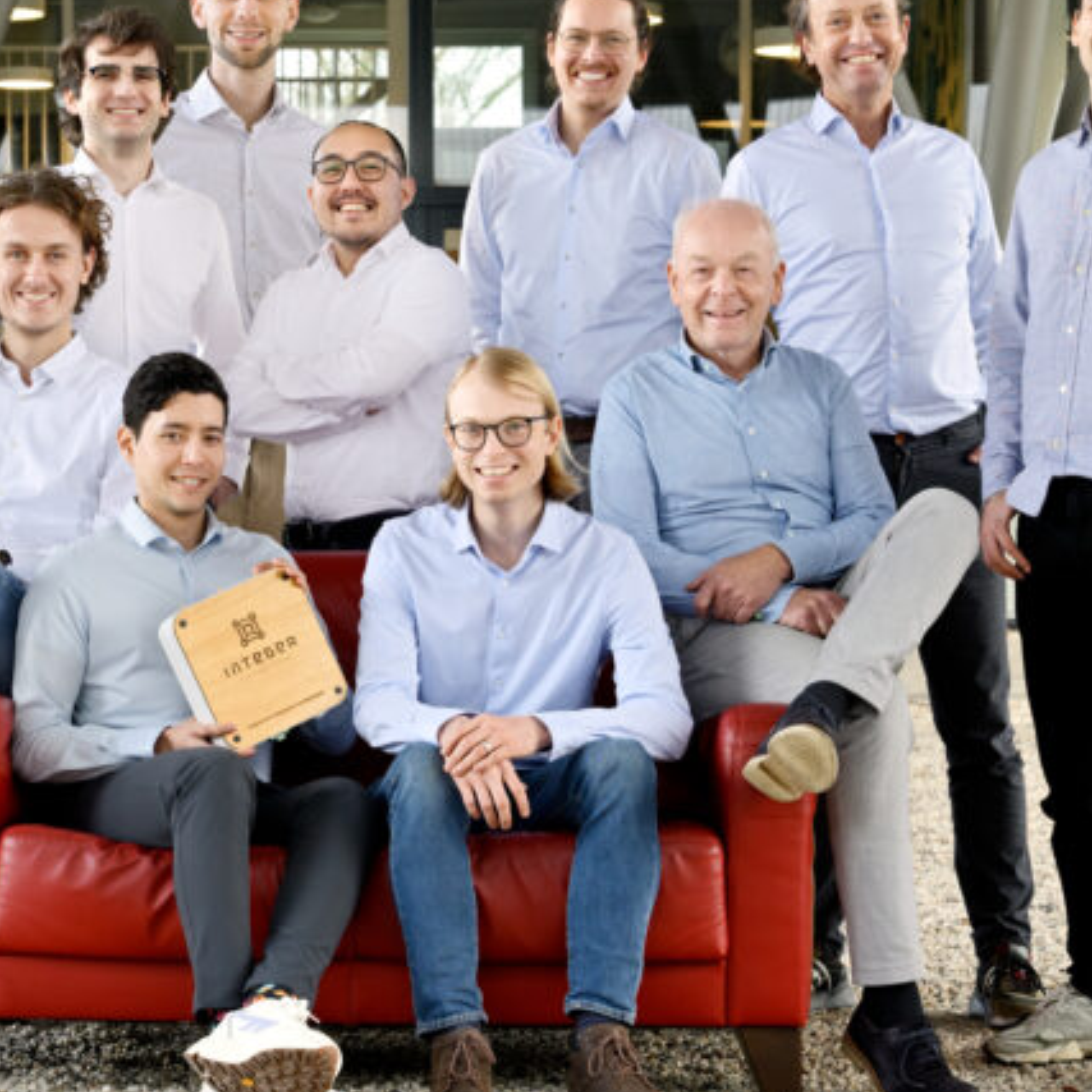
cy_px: 428
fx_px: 3640
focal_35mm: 102
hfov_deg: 17.0
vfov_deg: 17.0
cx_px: 320
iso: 500
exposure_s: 1/80
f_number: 5.6
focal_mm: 50
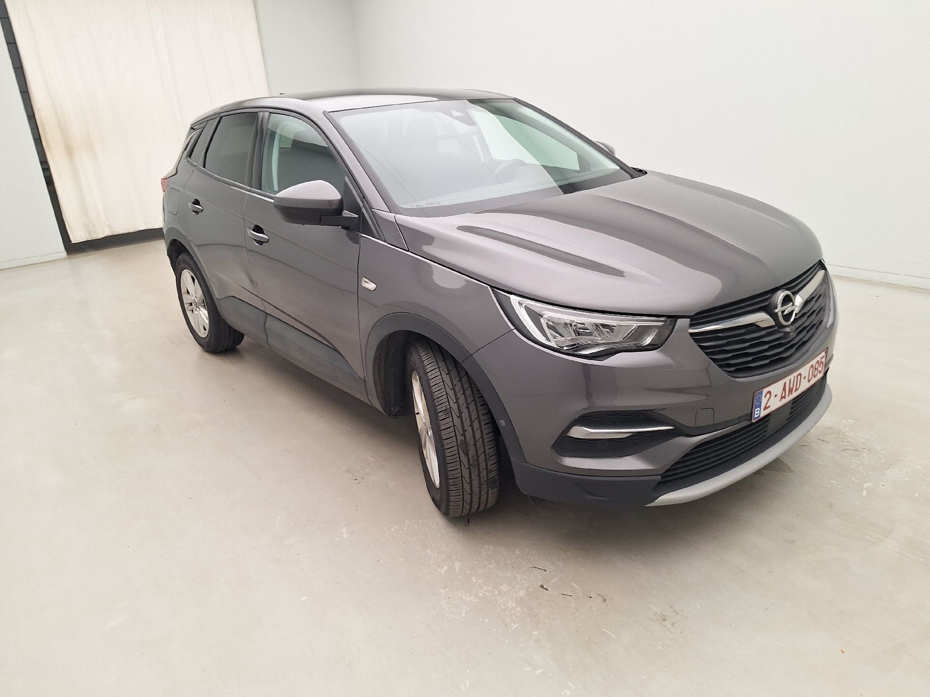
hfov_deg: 73.9
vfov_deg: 58.9
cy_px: 348
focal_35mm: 23
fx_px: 618
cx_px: 465
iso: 64
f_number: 1.8
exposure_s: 1/100
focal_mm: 5.54
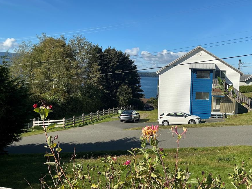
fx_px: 240
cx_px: 138
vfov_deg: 43.0
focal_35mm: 33
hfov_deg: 55.3
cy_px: 92
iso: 25
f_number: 1.8
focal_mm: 3
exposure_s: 1/1848
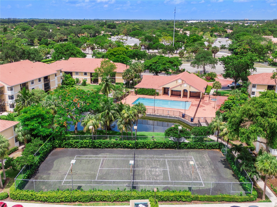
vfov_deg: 38.6
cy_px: 104
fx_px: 296
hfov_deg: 50.2
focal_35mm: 37
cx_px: 138
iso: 100
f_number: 3.4
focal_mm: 6.35
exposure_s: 1/800
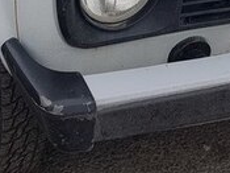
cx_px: 126
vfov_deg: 13.8
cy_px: -112
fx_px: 651
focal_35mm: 98
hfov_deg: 20.0
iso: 40
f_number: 1.7
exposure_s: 1/916
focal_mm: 4.2
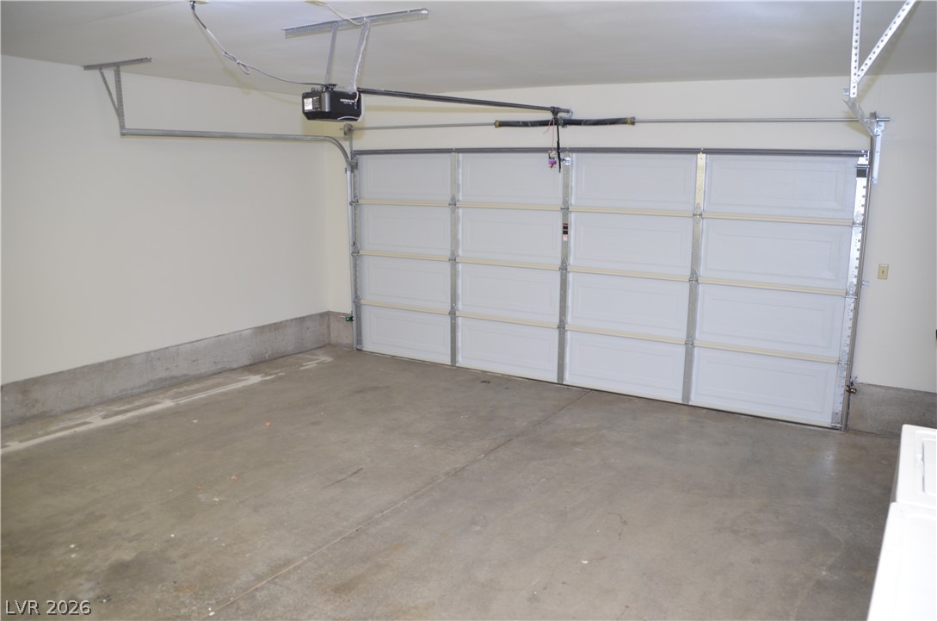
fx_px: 701
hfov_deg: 67.5
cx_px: 468
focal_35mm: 27
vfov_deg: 47.7
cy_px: 310
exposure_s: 1/60
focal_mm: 18
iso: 640
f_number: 4
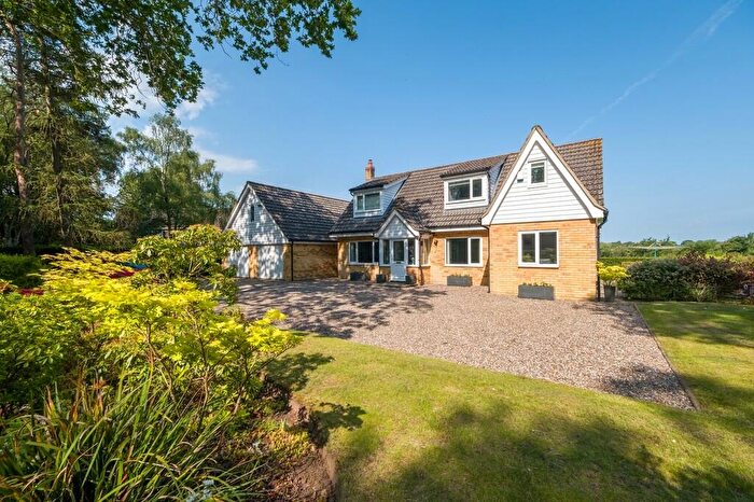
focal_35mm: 15
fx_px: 314
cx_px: 377
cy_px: 251
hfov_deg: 100.4
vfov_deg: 77.3
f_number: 9
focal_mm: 9.9
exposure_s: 1/200
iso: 160
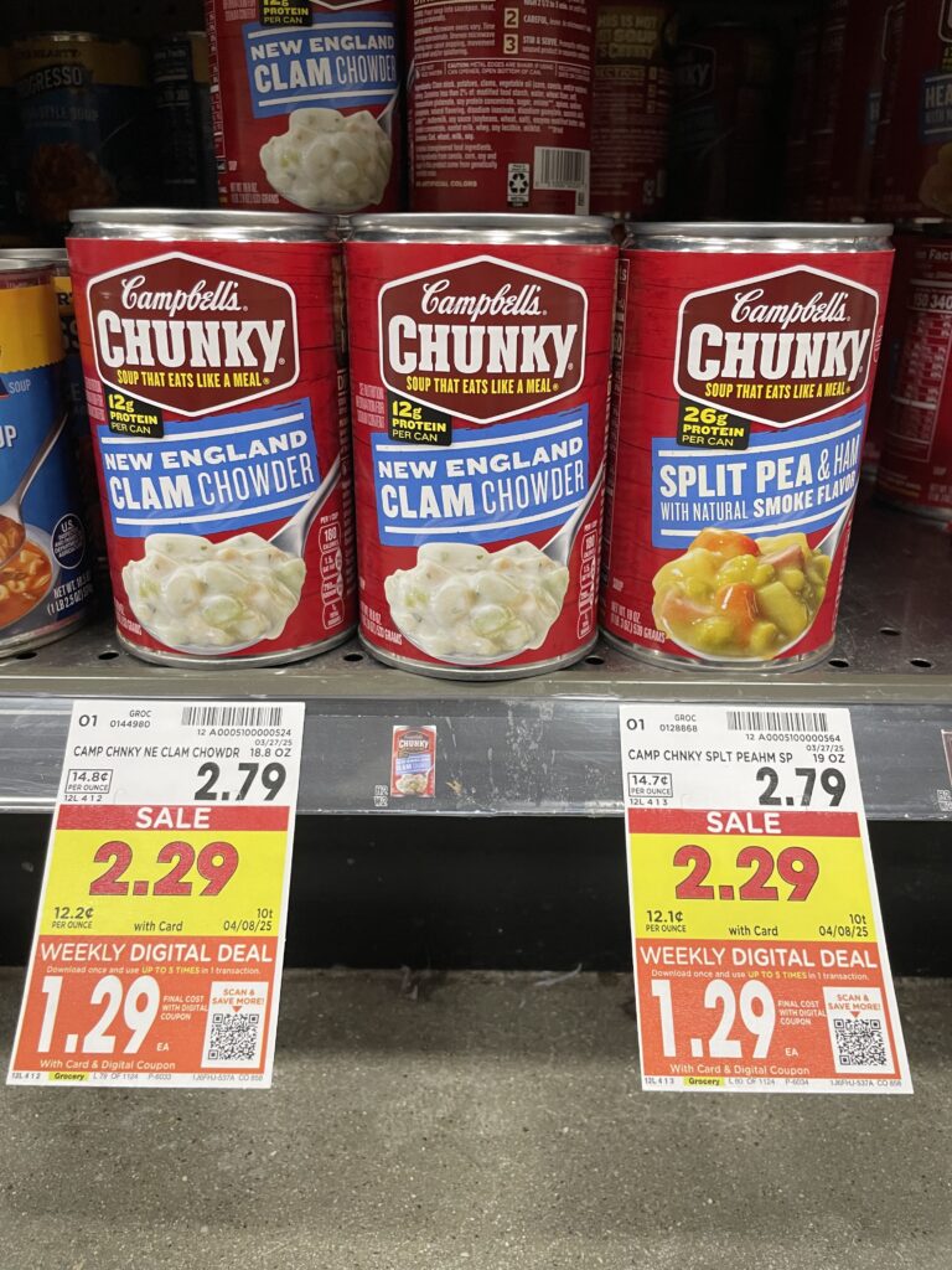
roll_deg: -0.6
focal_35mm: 26
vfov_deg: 67.3
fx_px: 953
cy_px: 635
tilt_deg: -23.5
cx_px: 476
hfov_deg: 53.1
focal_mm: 4.2
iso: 160
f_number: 1.6
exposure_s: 1/60
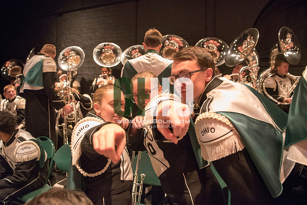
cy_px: 102
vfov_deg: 53.2
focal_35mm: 24
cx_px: 154
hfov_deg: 73.7
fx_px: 205
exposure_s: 1/25
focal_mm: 24
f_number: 3.5
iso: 4000
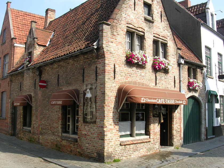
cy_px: 84
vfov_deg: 37.7
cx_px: 112
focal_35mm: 38
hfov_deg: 49.0
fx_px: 246
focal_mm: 5.8
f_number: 5.6
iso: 50
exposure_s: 1/168
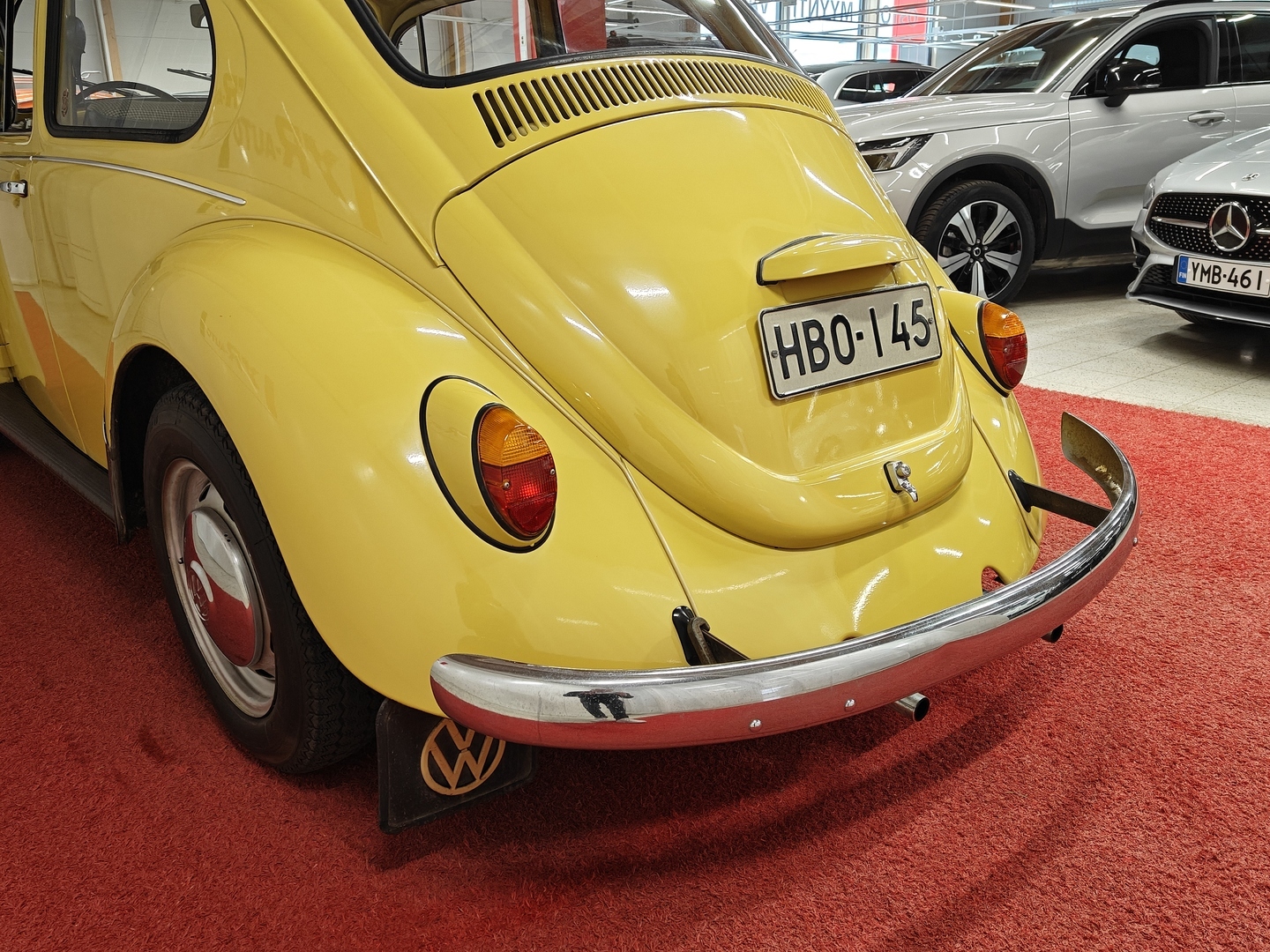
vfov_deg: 48.2
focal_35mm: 29
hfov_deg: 61.7
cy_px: 476
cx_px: 635
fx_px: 1064
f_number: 1.8
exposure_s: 1/93
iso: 80
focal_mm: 5.59
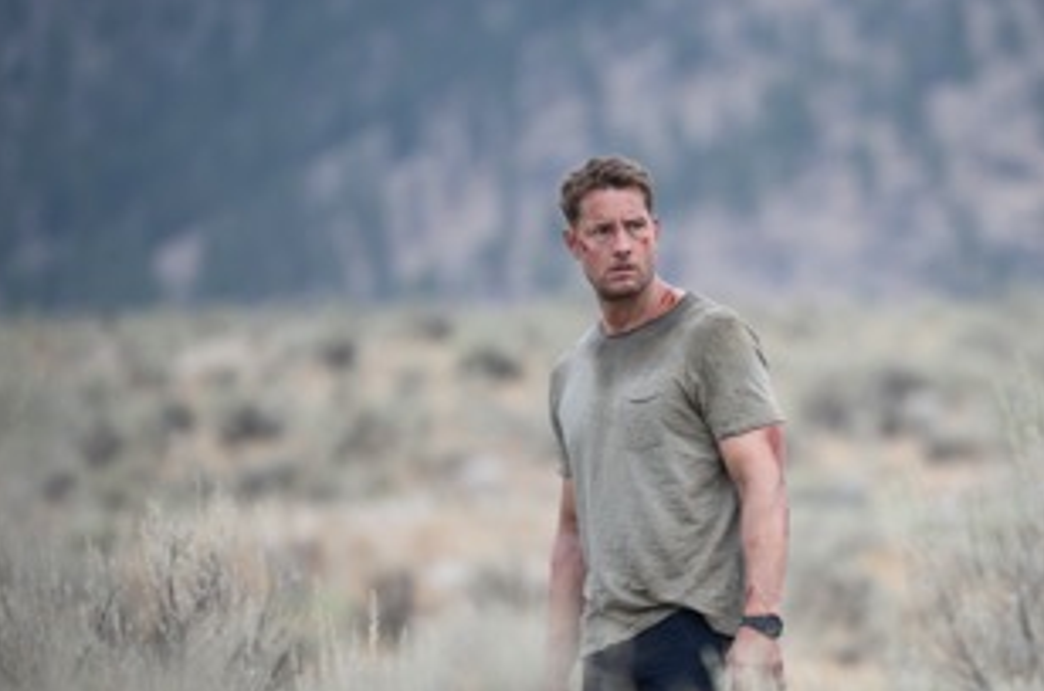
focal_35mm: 325
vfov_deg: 4.2
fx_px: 9405
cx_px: 773
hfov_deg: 6.3
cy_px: 447
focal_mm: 200
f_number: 2.8
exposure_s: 1/640
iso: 100
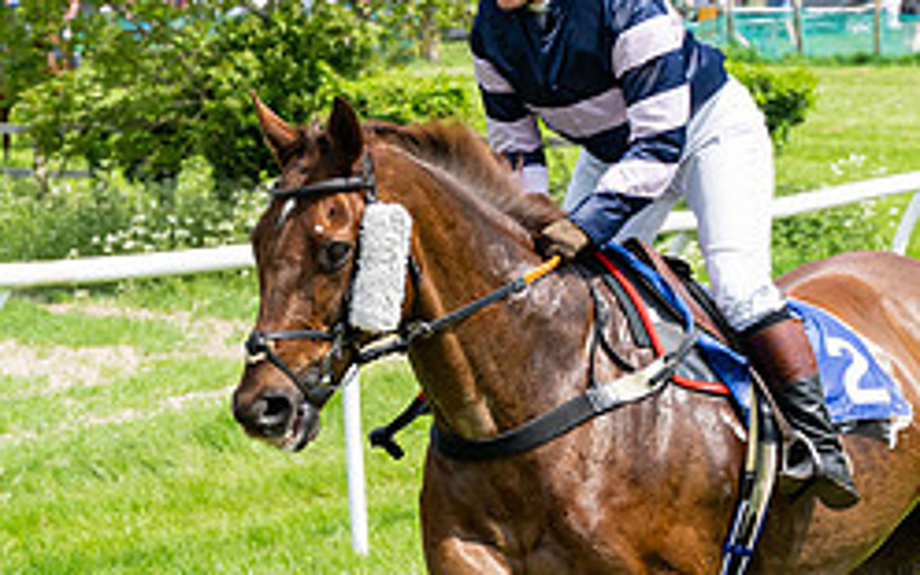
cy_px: 414
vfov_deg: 4.4
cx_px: 775
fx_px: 7422
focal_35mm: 296
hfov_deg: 7.1
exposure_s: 1/1250
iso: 200
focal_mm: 70
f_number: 5
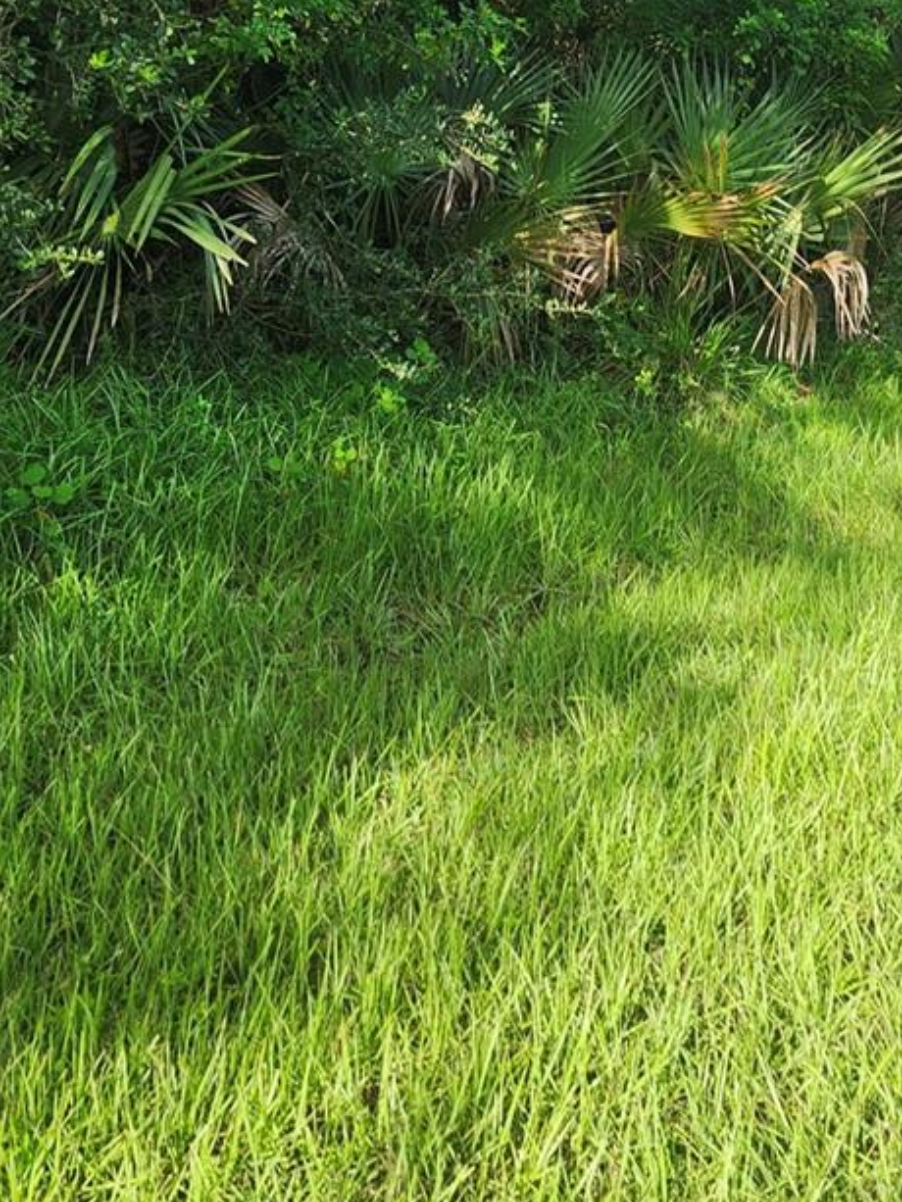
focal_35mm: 45
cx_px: 535
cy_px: 190
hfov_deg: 32.1
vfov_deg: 39.9
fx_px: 1563
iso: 25
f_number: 1.8
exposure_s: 1/457
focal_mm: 5.54
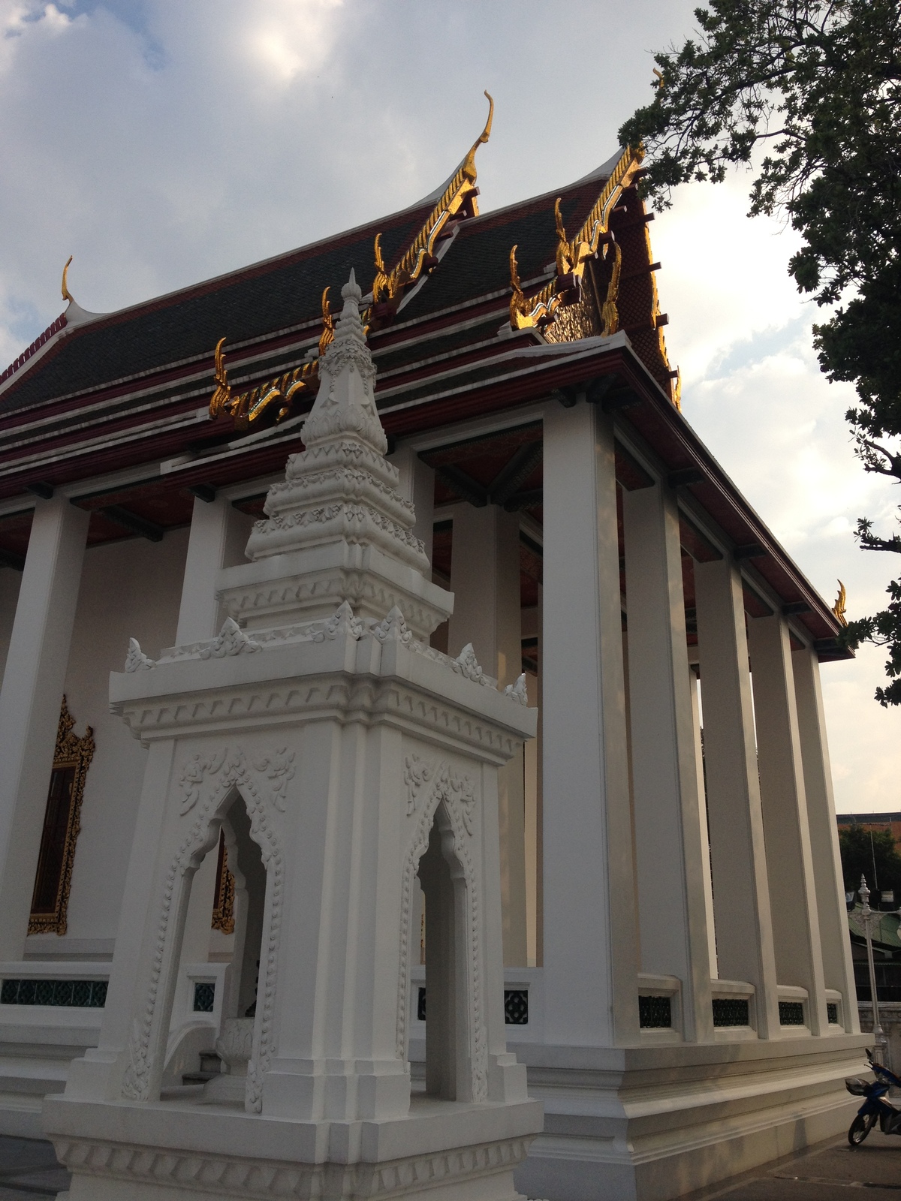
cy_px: 600
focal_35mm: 35
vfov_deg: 52.6
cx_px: 450
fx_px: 1215
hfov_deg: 40.7
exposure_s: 1/1175
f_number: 2.4
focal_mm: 4.28
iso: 64
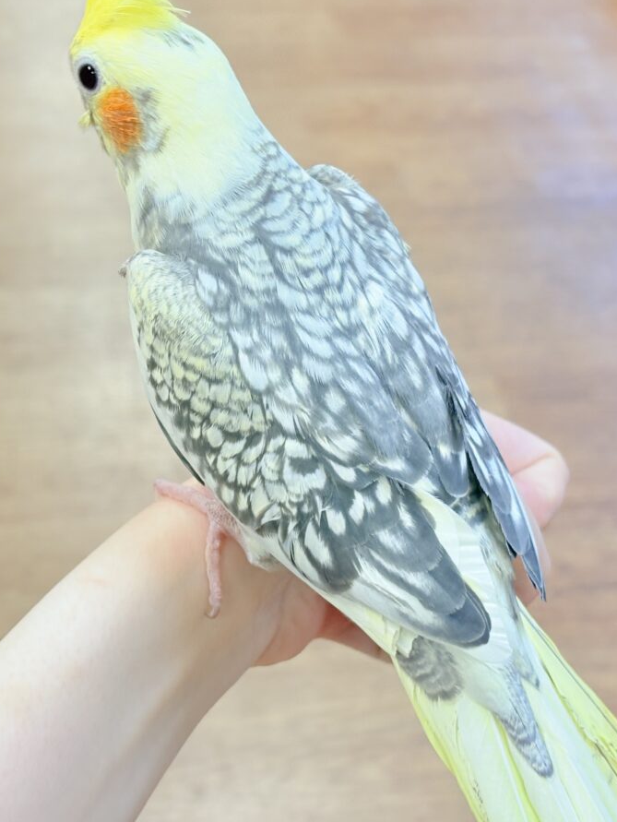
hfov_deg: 21.0
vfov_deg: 27.8
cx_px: 273
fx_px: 1662
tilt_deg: -34.5
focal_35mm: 70
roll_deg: -3.3
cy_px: 411
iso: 50
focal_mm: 5.96
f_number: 1.6
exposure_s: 1/100
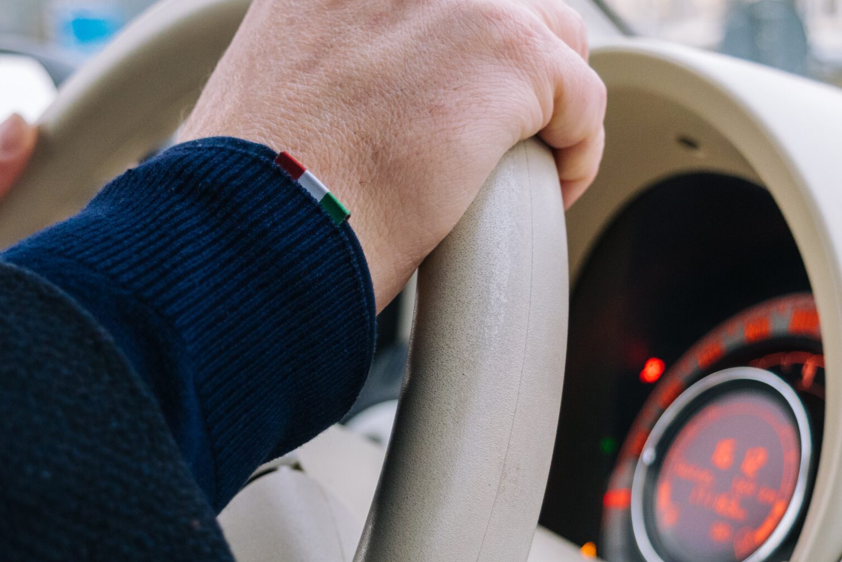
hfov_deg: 25.0
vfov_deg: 16.8
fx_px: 1895
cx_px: 304
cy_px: 378
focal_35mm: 81
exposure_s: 1/60
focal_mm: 32
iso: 900
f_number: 4.5
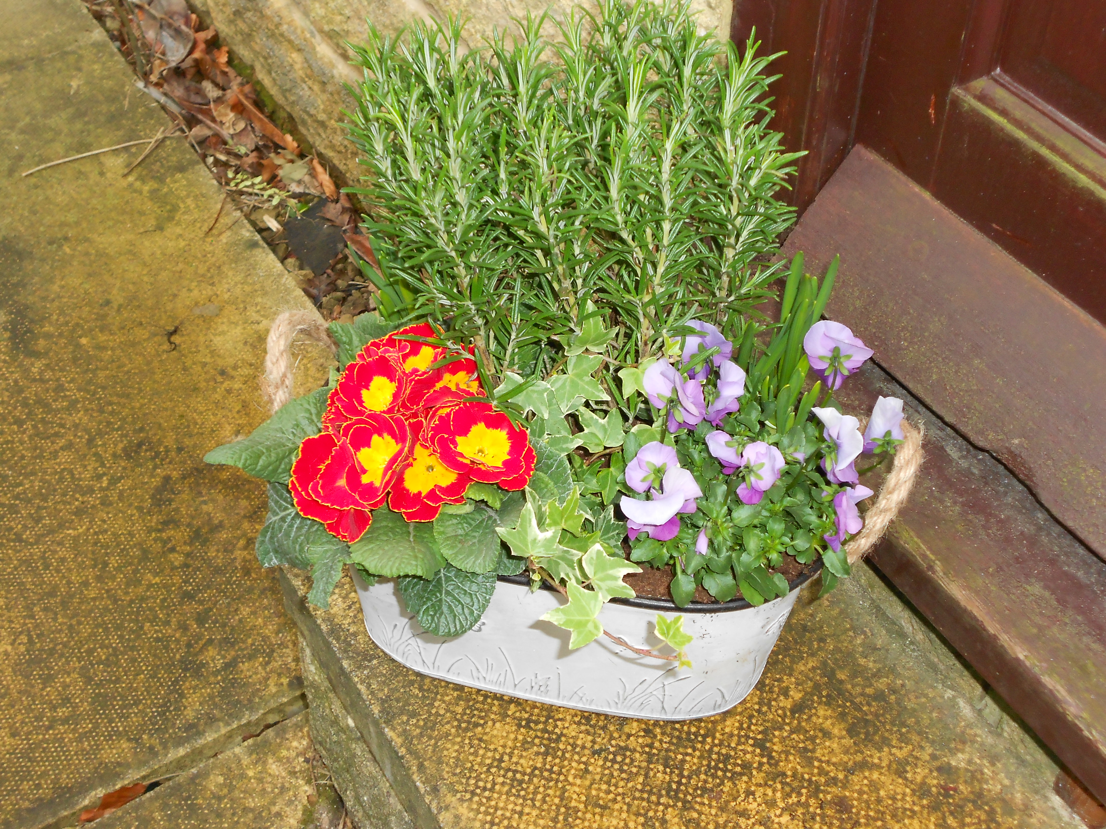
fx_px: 1566
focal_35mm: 49
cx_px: 553
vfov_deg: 29.7
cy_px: 414
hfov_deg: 38.9
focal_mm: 8.8
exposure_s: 1/60
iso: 200
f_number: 4.5
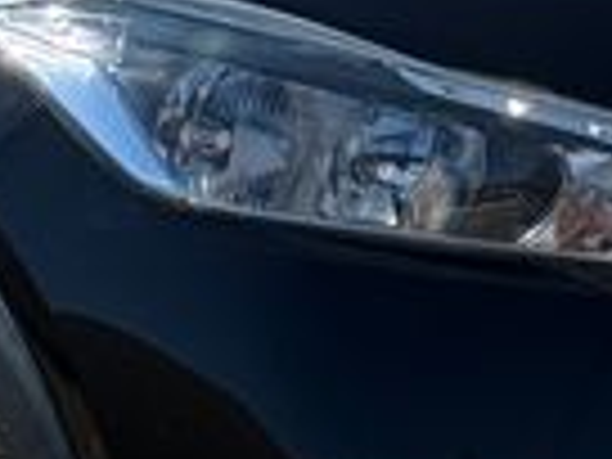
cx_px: 216
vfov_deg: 5.2
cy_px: 86
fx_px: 5039
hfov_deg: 6.9
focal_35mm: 285
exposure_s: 1/4098
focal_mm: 6.76
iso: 64
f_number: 1.78
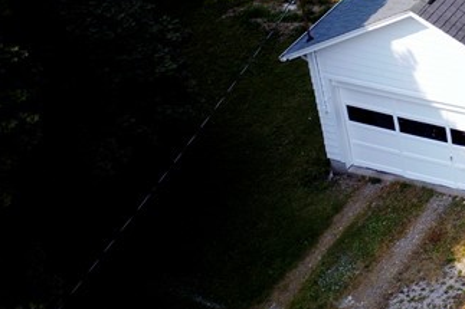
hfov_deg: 18.7
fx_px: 1213
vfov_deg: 13.8
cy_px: -139
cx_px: 733
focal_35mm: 94
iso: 100
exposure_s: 1/100
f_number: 4
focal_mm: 10.26
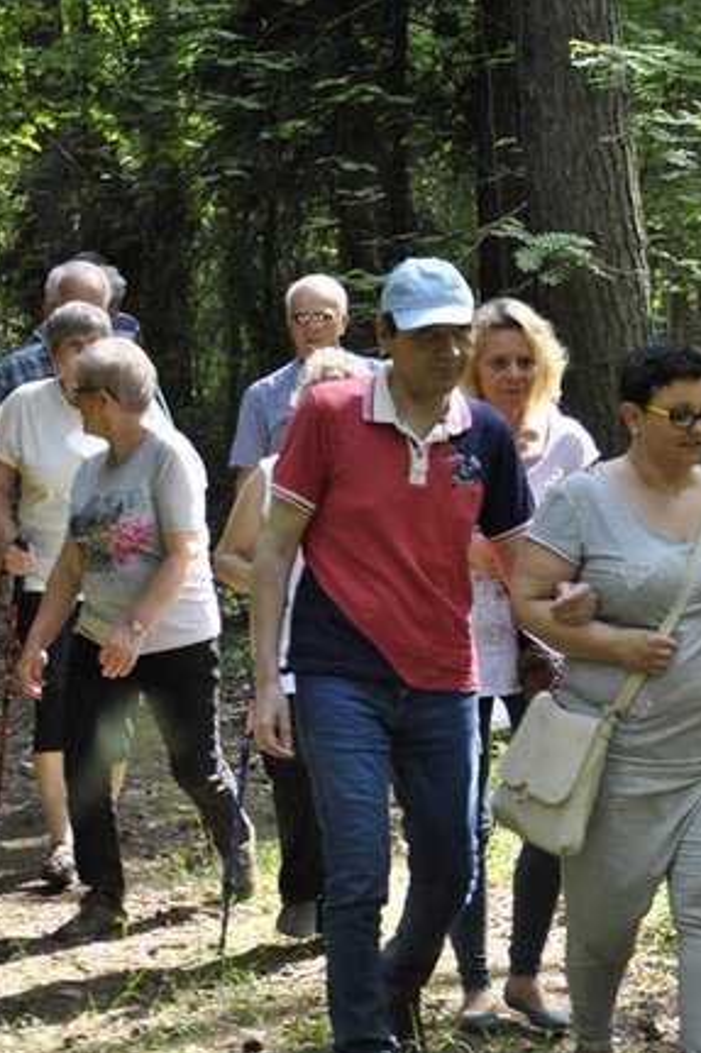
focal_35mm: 125
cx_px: 777
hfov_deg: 10.8
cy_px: 528
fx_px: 3647
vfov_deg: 16.4
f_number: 4
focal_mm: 55
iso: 800
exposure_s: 1/500
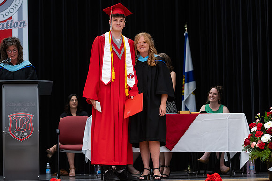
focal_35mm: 105
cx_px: 136
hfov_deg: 19.5
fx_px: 791
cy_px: 87
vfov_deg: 13.1
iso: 1000
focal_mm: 85
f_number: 2.8
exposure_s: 1/200
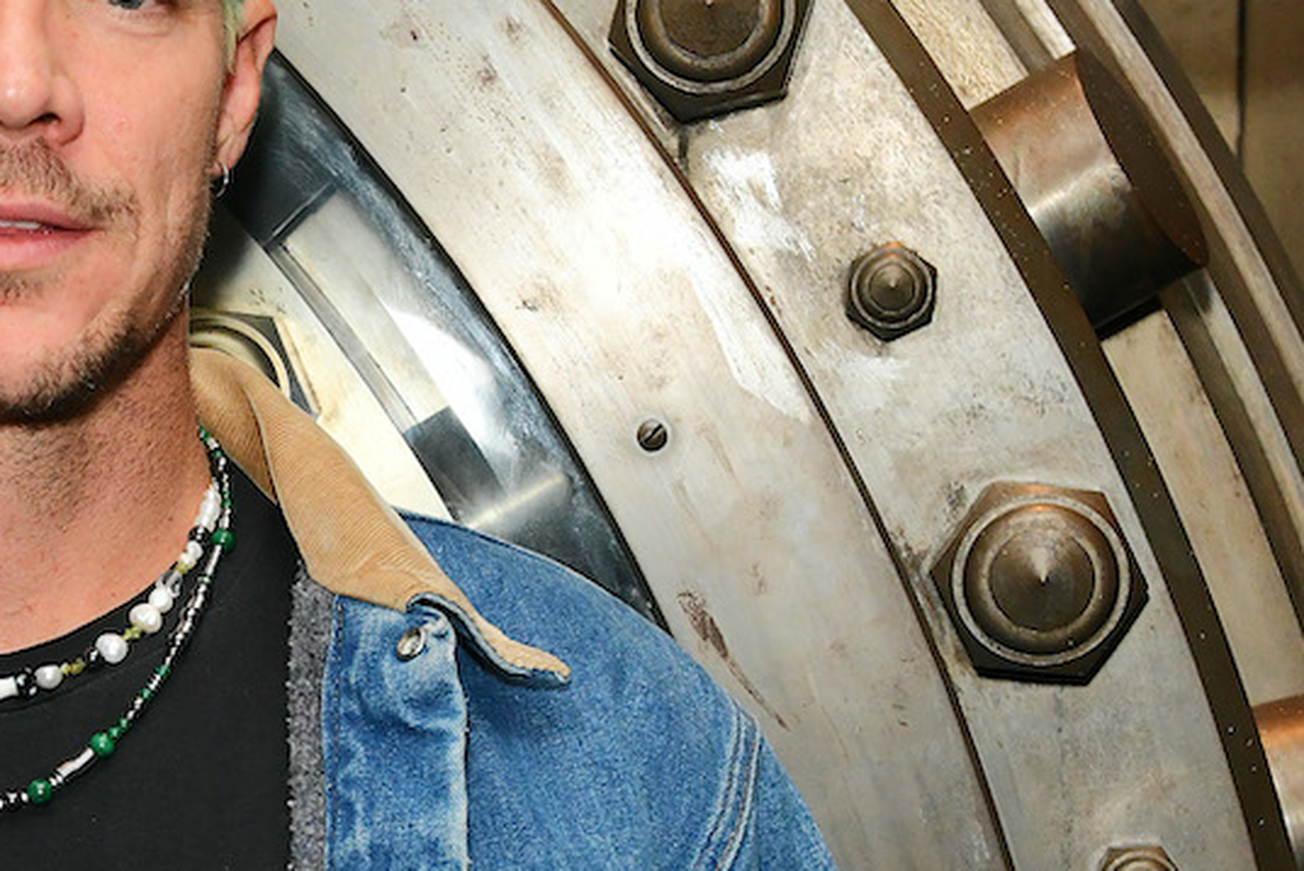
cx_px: -73
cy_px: 501
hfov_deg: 22.7
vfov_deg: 16.1
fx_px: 3080
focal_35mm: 85
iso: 1600
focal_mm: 38
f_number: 5.6
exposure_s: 1/125
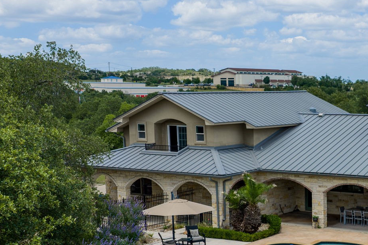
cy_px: 200
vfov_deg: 20.4
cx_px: 379
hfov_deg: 28.4
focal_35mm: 66
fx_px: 675
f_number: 3.2
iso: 100
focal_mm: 14.45
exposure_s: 1/500
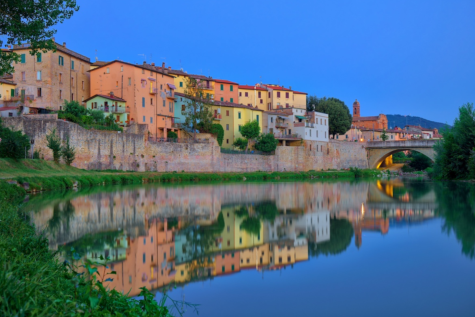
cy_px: 157
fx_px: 541
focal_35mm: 41
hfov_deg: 47.4
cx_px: 237
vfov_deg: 32.6
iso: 100
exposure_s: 1/3
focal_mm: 40
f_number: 8
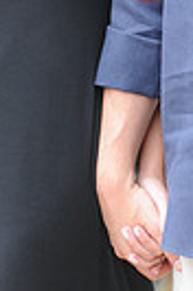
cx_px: 151
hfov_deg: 2.5
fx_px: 4413
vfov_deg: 3.8
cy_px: -98
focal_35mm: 546
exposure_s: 1/125
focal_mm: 125
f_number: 5.6
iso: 500
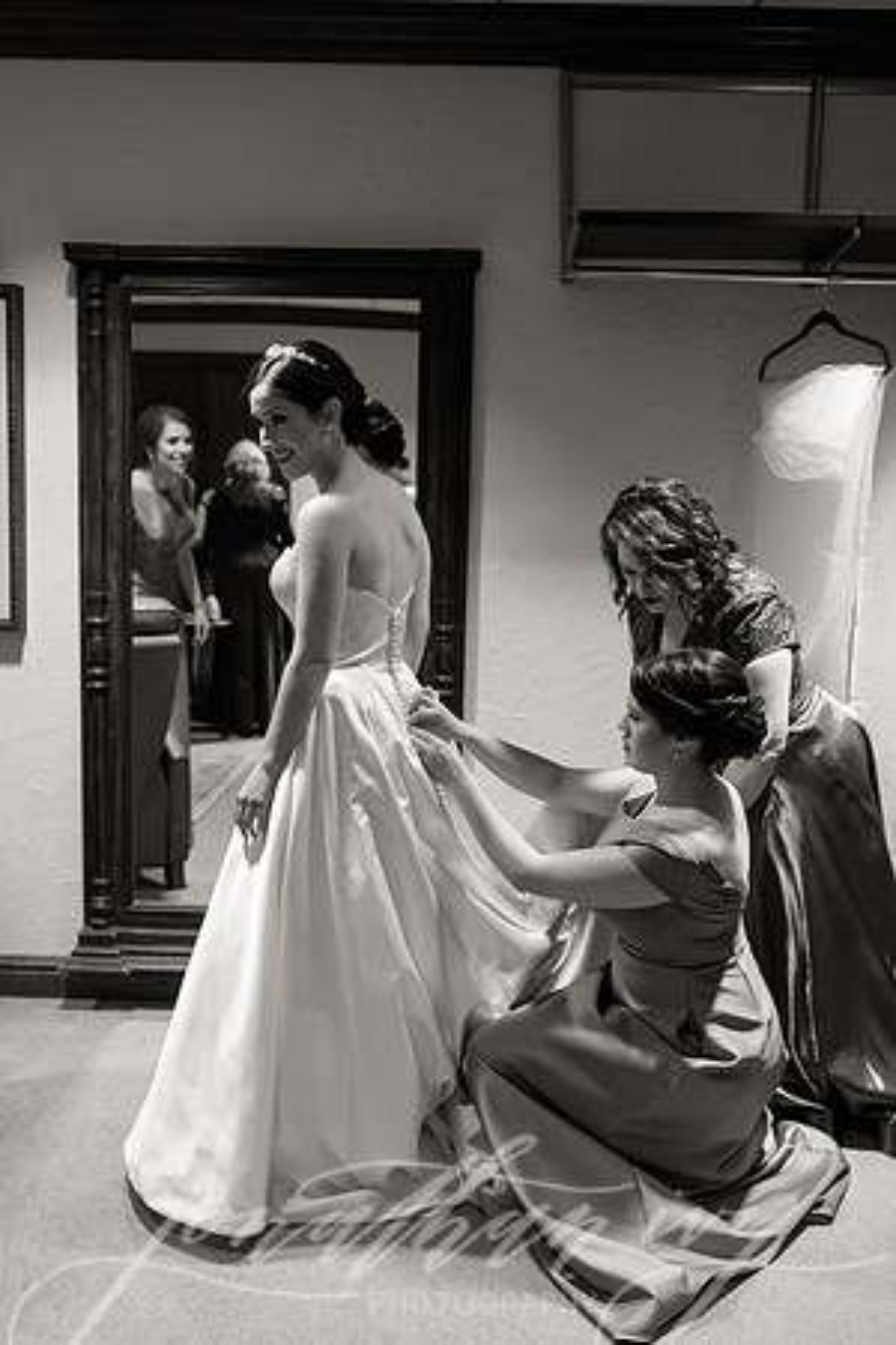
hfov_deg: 37.9
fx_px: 1307
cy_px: 672
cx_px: 448
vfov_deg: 54.4
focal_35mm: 35
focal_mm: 35
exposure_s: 1/125
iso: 3200
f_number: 2.8
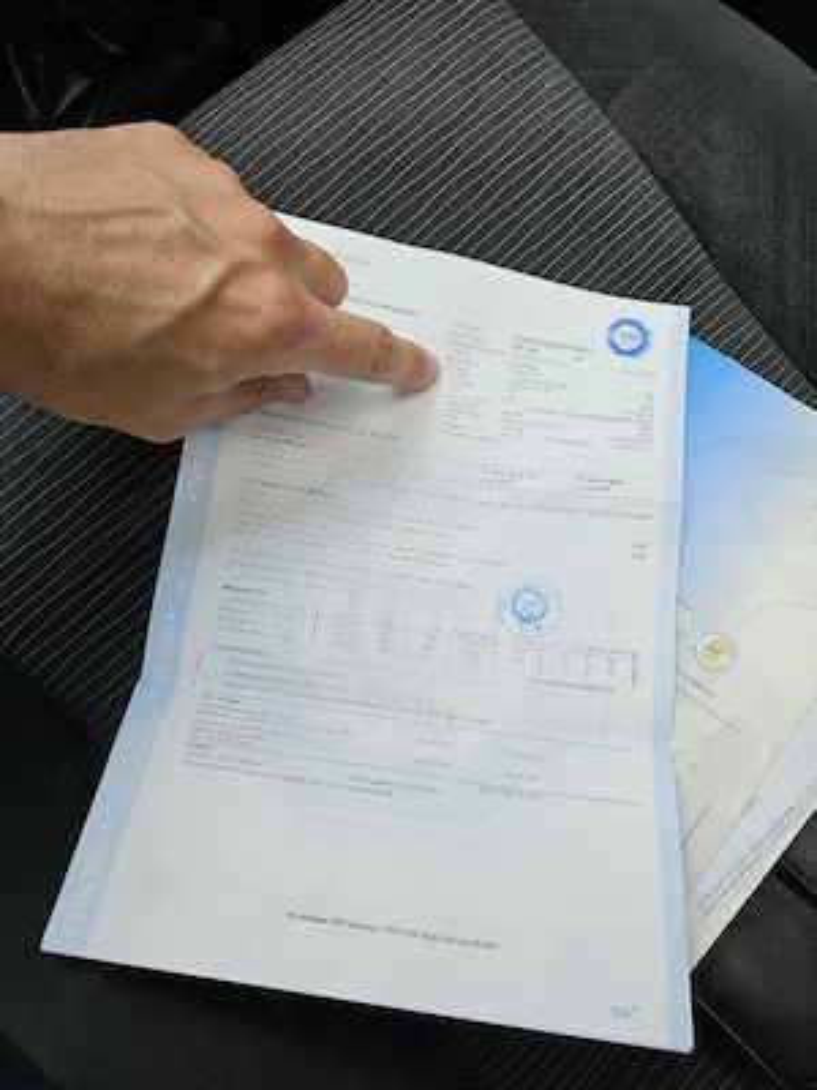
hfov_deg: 58.9
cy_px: 545
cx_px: 408
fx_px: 724
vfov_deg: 73.9
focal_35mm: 23
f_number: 1.7
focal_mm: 6.3
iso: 25
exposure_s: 1/120
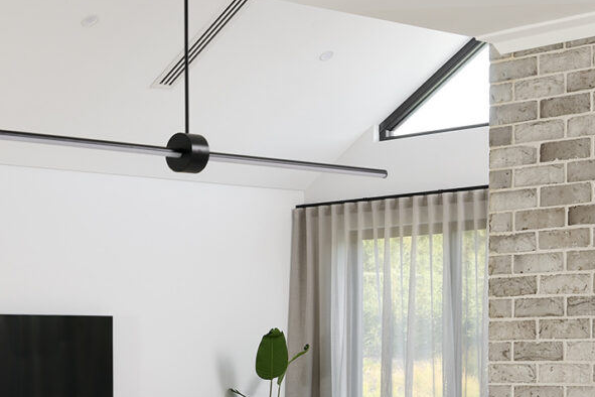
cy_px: 361
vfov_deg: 13.7
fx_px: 1632
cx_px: 64
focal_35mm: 99
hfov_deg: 20.3
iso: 200
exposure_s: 1/8
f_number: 8
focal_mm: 28.5
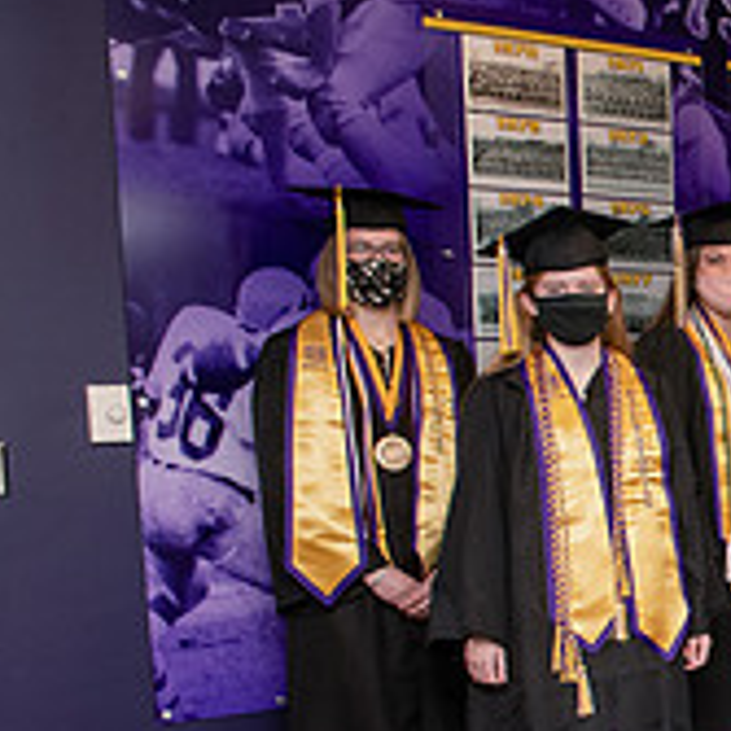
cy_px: 619
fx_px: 1696
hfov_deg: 19.6
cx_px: 1230
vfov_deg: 23.8
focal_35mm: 71
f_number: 5.6
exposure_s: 1/200
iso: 2000
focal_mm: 24
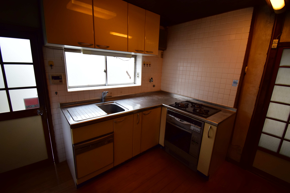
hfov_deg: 100.4
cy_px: 96
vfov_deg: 77.4
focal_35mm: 15
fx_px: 121
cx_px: 145
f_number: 4.5
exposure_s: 1/90
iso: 1000
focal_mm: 10
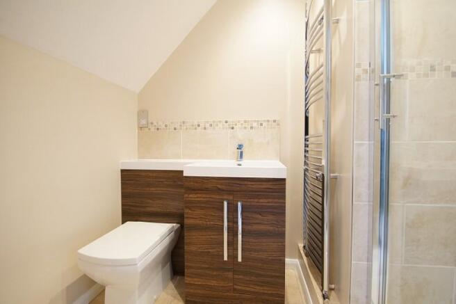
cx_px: 228
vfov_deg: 77.3
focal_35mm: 15
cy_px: 152
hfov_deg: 100.4
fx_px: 190
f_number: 4
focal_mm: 10
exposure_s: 1/60
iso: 1250
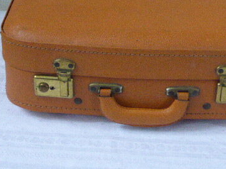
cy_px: 23
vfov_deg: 20.6
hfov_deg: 27.6
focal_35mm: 70
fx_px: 457
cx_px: 149
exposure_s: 1/100
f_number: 3.9
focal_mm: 6.9
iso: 1600
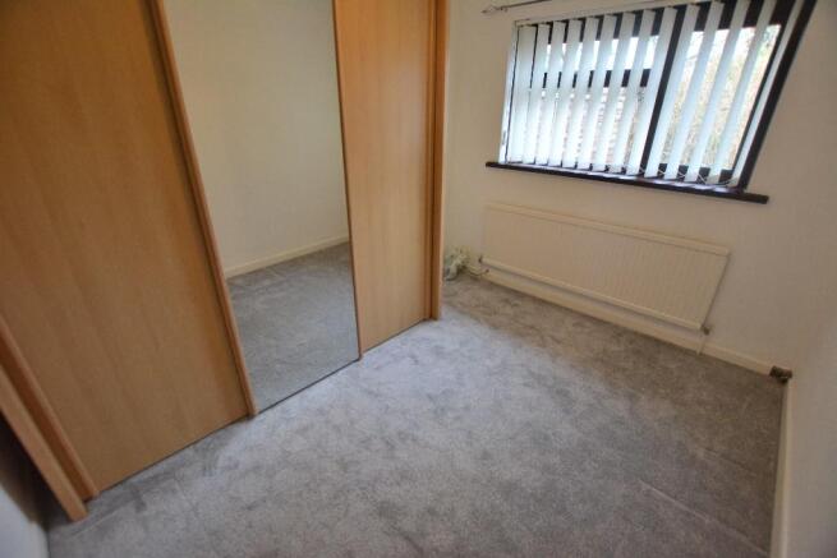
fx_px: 349
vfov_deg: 77.4
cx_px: 418
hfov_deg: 100.4
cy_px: 279
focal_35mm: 15
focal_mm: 10
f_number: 3.5
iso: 800
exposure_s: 1/40
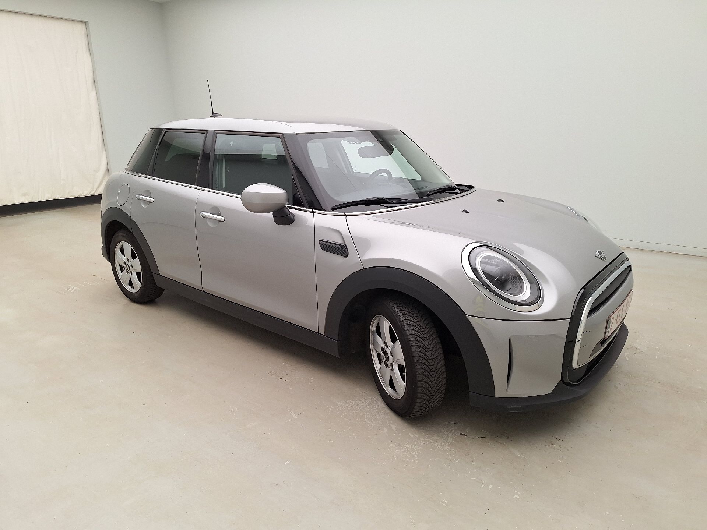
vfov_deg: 58.9
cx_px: 354
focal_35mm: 23
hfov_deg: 73.9
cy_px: 265
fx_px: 470
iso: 40
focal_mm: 5.54
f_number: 1.8
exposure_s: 1/100
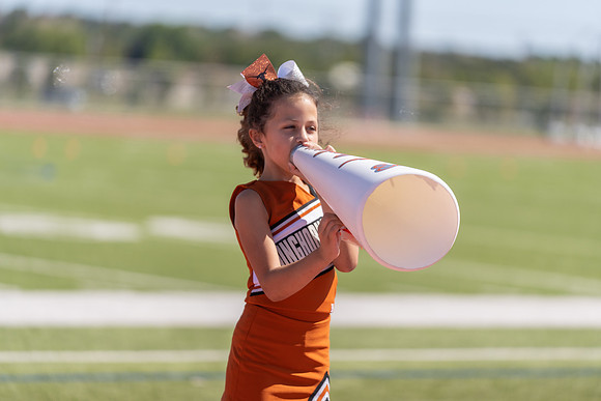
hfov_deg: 10.4
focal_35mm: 198
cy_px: 200
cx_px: 300
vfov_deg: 6.9
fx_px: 3306
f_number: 2.8
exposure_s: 1/2000
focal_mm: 198
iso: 100
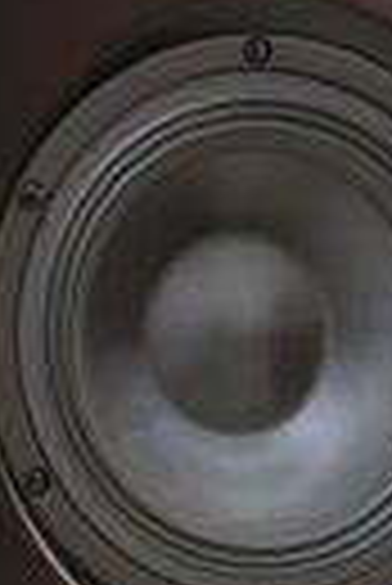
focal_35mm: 541
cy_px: 839
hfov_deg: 2.5
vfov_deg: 3.8
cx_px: 617
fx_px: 8812
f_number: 4.8
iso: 400
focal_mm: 52
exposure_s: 1/60
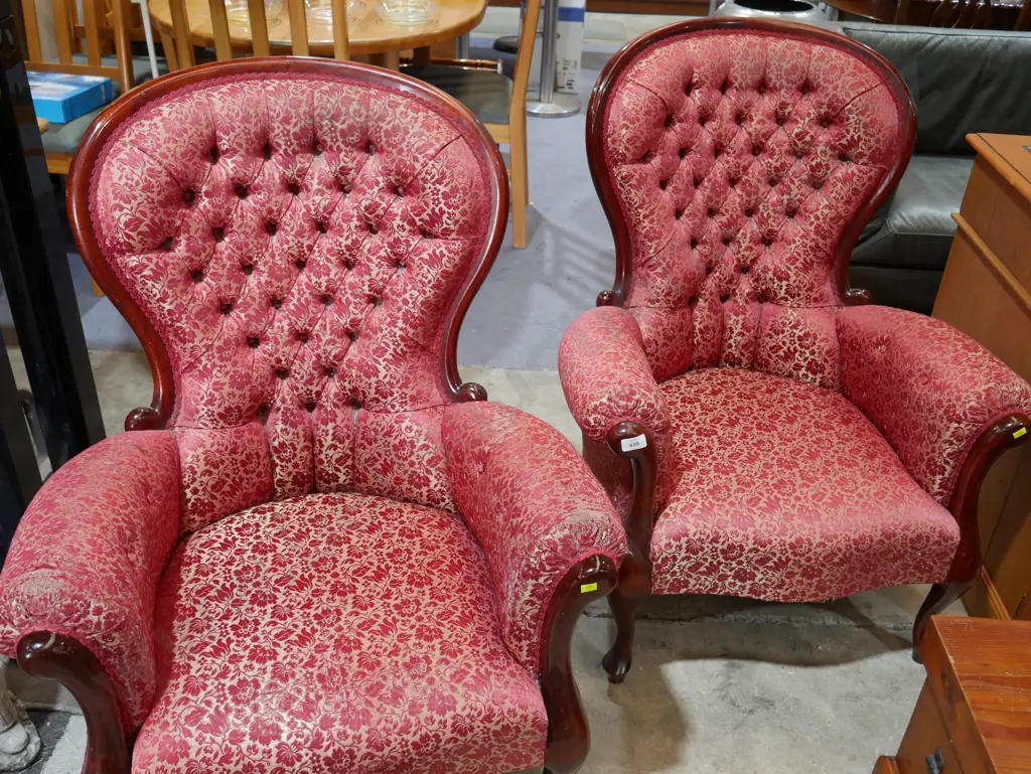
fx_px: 1013
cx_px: 516
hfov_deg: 53.9
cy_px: 387
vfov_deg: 41.8
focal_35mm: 34
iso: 400
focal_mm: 17
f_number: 4
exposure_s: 1/60
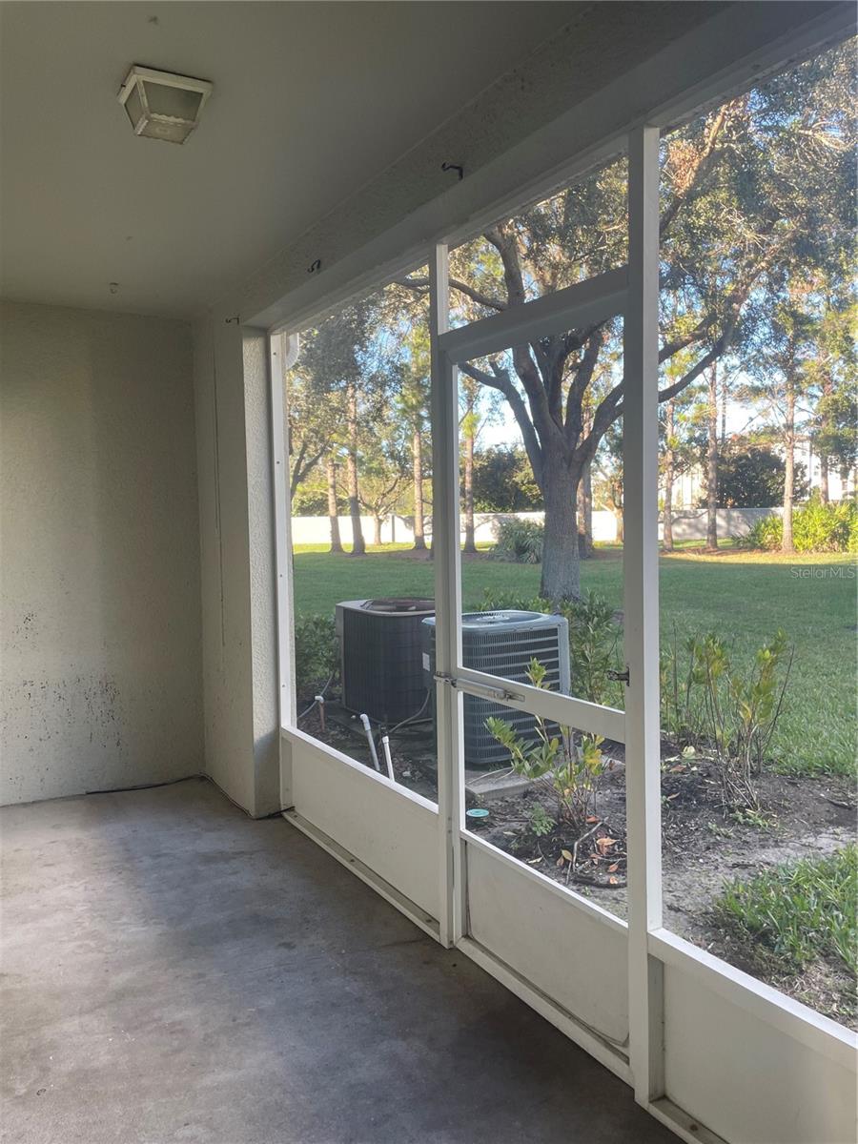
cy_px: 572
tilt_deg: -3.1
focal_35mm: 26
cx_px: 429
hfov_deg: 53.1
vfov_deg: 67.3
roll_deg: +1.0
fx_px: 859
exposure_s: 1/121
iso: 40
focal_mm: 4.2
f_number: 1.6
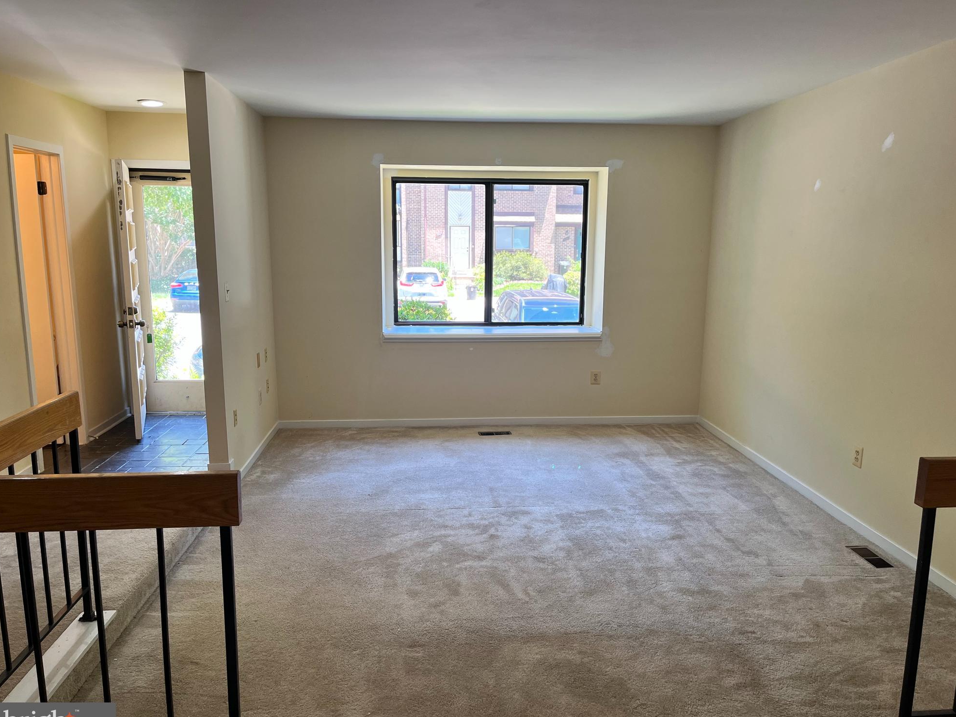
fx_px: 746
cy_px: 370
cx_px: 491
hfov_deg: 65.3
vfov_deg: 51.3
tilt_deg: -11.1
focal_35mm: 27
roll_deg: -0.9
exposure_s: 1/120
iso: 100
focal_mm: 5.1
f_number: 1.6
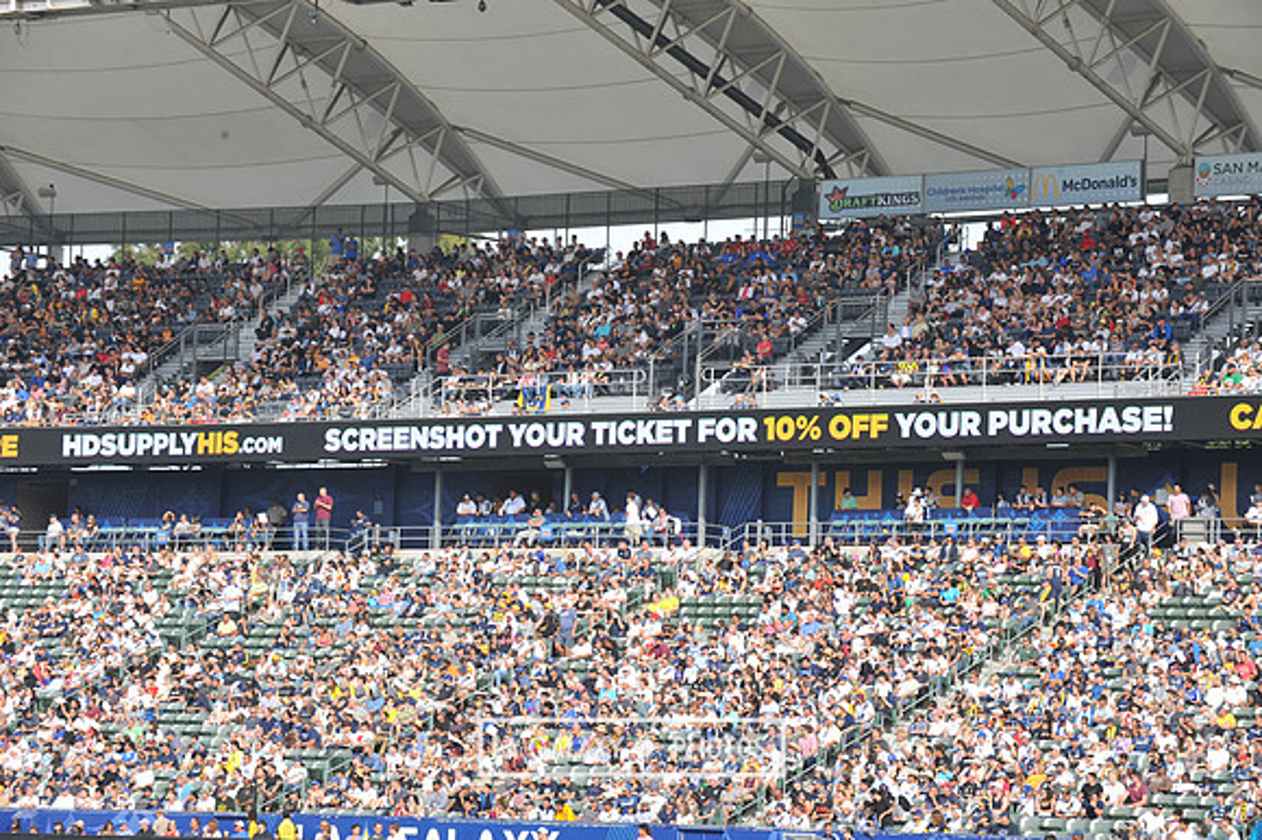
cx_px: 631
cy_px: 420
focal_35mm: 130
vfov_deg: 10.5
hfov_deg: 15.8
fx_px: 4554
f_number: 10
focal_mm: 130
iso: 500
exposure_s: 1/400
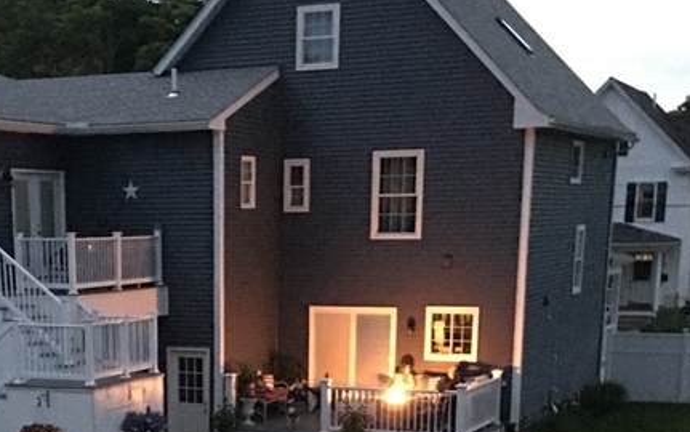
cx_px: 184
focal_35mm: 73
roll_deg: +0.1
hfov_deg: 27.9
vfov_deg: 16.7
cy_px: 582
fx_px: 1374
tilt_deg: -14.2
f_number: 2.2
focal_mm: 4.15
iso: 250
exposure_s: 1/4
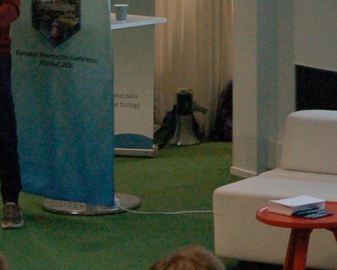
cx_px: 396
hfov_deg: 9.7
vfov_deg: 7.7
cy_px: -136
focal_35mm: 197
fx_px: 1967
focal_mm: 31
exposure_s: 1/125
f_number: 5.6
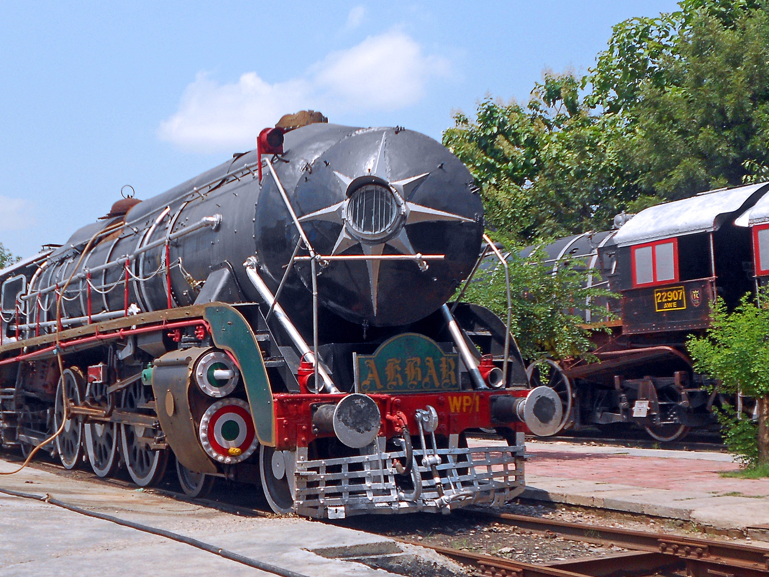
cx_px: 288
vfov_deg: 32.1
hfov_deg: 41.8
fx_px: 1000
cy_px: 341
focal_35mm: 45
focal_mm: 6
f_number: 3.6
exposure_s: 1/640
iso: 80
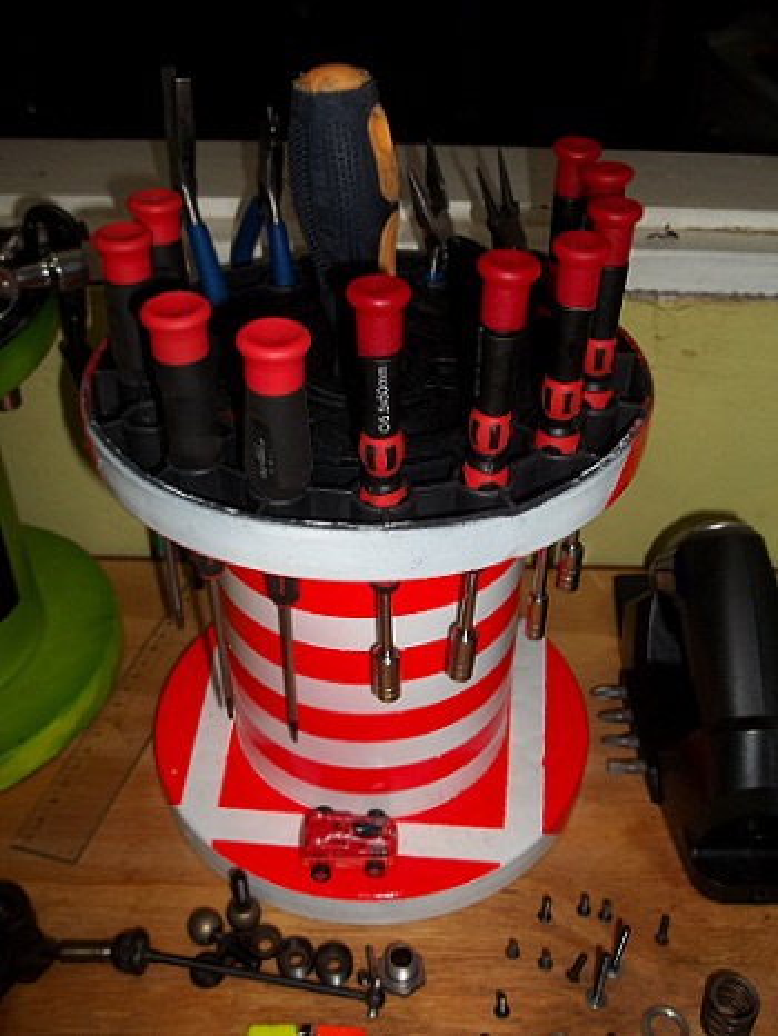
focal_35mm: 33
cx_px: 389
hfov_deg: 43.0
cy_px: 518
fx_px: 988
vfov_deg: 55.3
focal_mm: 5.9
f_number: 3.3
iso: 64
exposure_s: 1/30
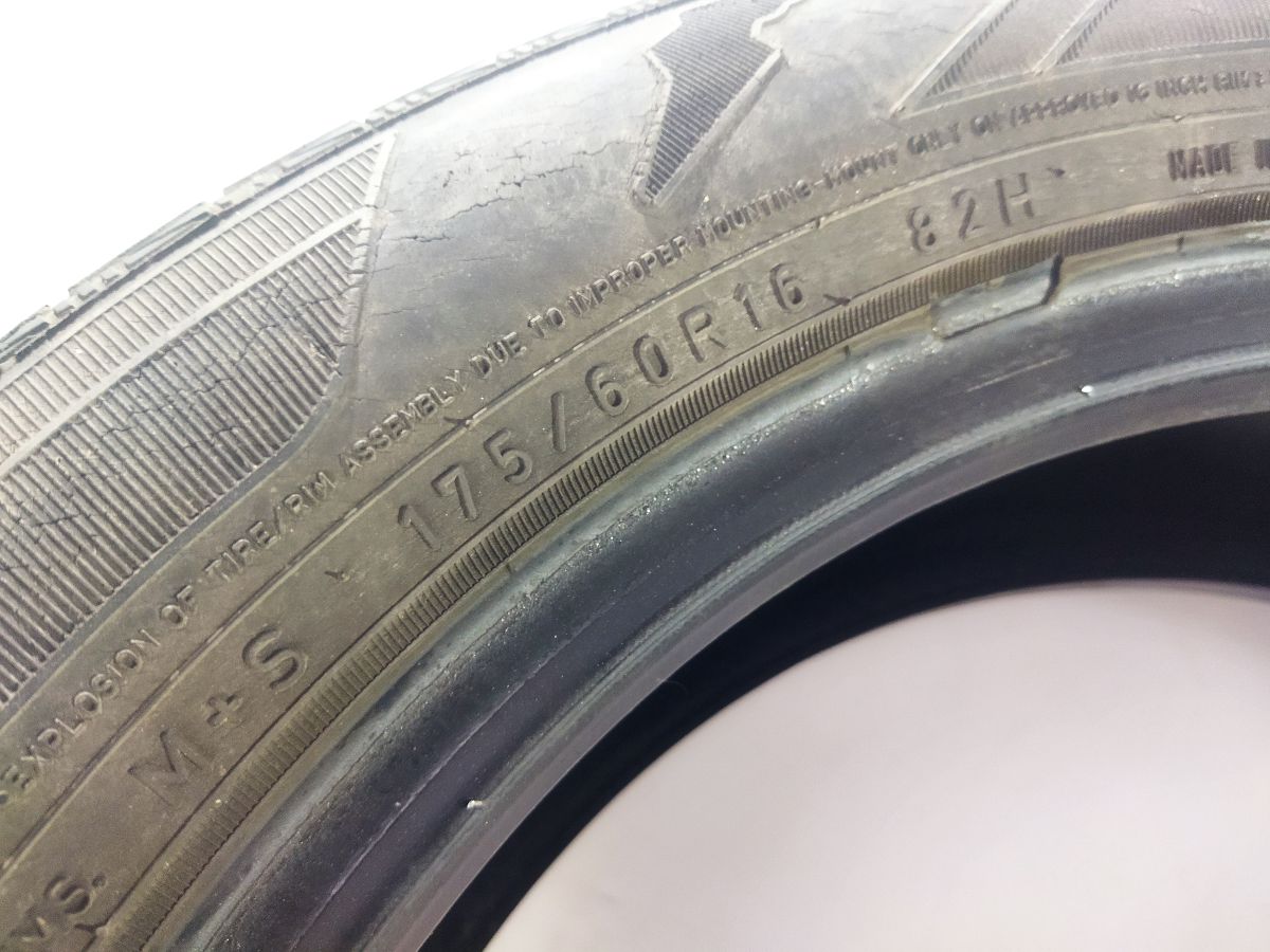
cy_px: 476
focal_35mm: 27
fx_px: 991
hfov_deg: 65.3
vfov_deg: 51.4
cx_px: 635
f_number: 1.79
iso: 447
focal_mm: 4.71
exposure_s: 1/25
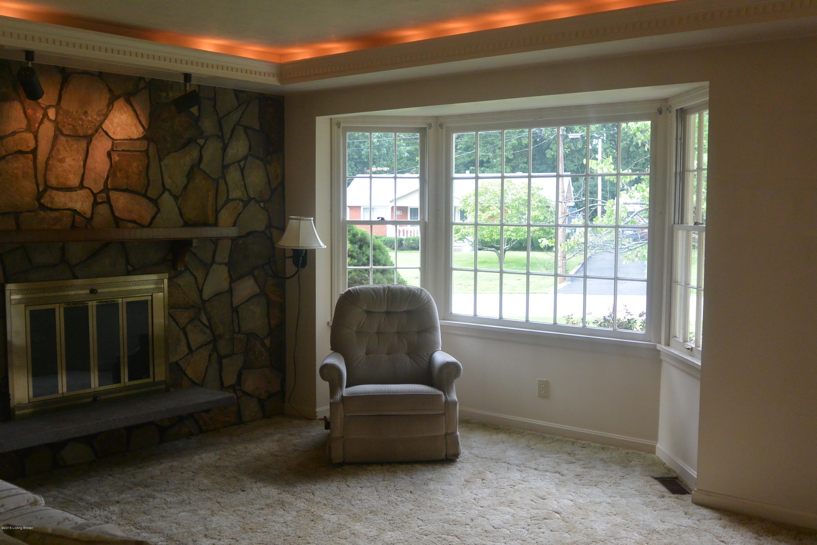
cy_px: 272
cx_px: 408
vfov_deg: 35.9
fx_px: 840
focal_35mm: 37
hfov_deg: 51.9
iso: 400
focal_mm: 14
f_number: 4
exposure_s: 1/100
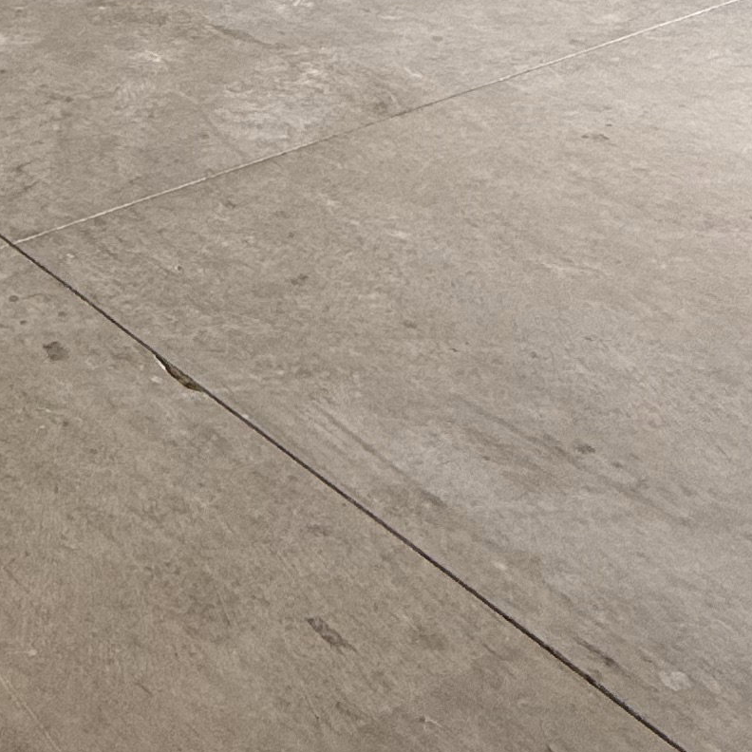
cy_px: -298
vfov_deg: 23.2
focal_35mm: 63
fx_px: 1548
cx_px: -315
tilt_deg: -8.6
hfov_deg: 23.1
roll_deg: +4.4
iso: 50
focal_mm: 2.22
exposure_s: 1/99
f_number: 2.2
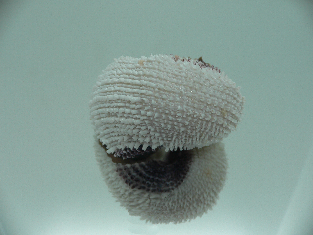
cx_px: 156
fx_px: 316
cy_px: 118
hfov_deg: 52.6
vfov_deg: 40.7
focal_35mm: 35
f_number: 2.8
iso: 80
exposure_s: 1/60
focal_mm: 4.6
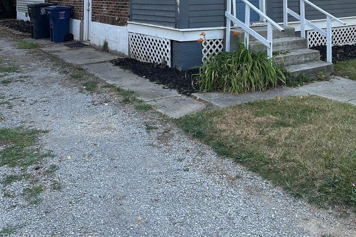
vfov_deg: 30.1
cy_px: -32
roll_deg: +0.4
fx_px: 386
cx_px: 207
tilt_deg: +5.1
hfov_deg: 49.4
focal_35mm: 39
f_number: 1.78
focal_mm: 6.86
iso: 80
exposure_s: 1/843
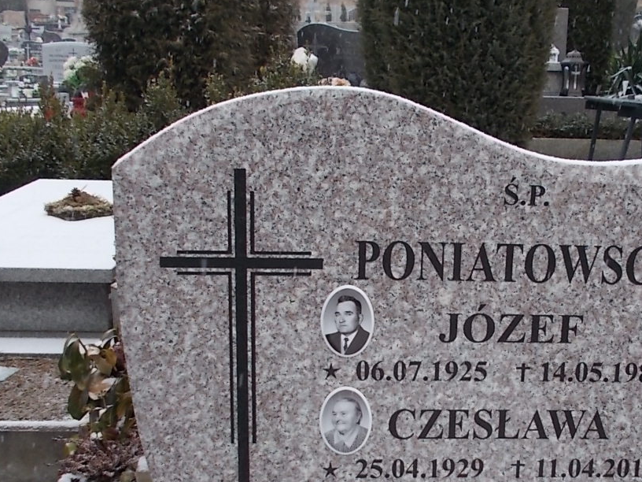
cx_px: 418
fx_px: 946
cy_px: 312
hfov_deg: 37.2
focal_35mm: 51
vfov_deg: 28.4
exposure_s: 1/160
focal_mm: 4.6
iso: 80
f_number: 3.2
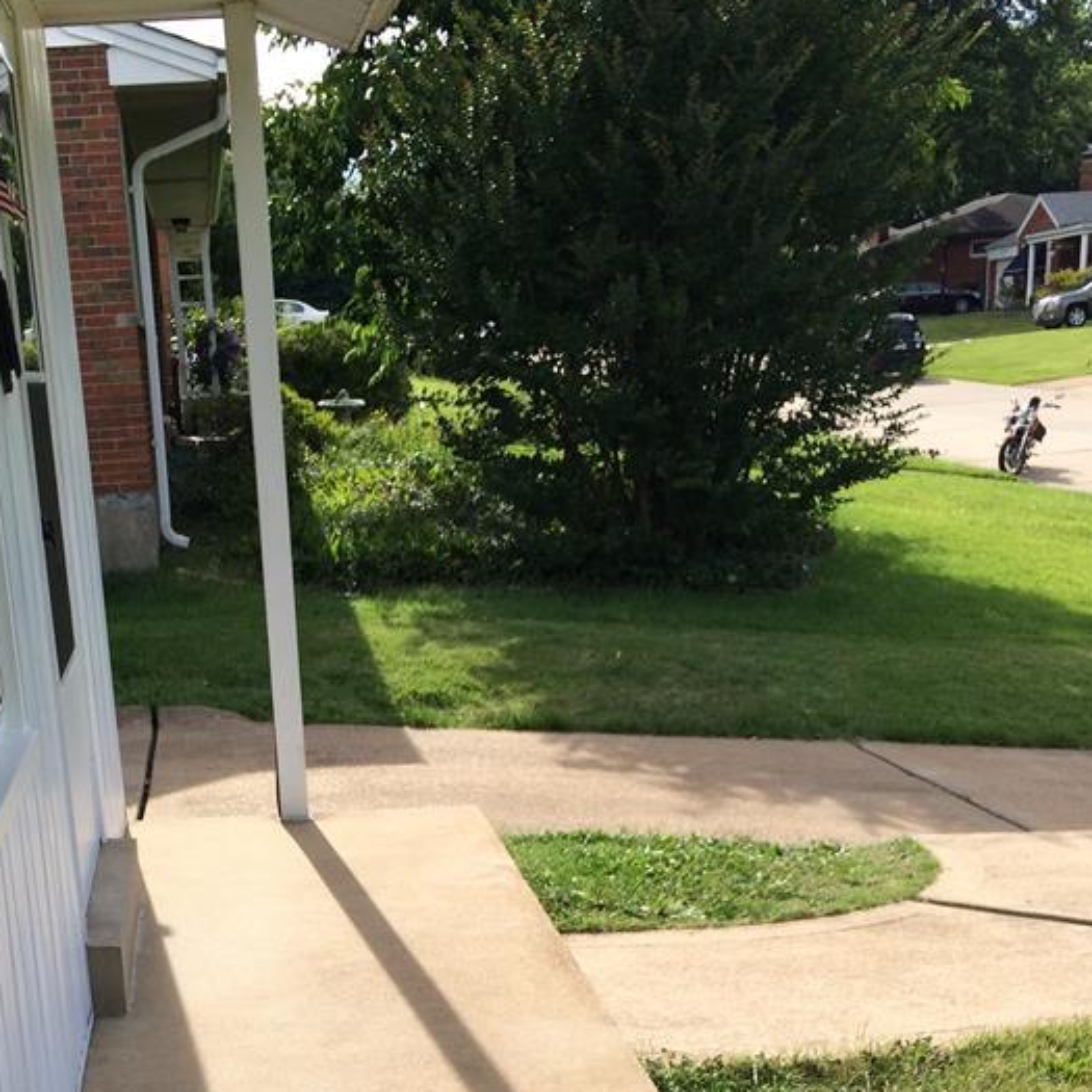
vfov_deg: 32.2
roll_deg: +2.9
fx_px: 1785
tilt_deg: -21.3
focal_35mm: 50
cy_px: 1000
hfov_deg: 33.6
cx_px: 337
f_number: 2.2
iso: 32
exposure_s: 1/1140
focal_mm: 4.15
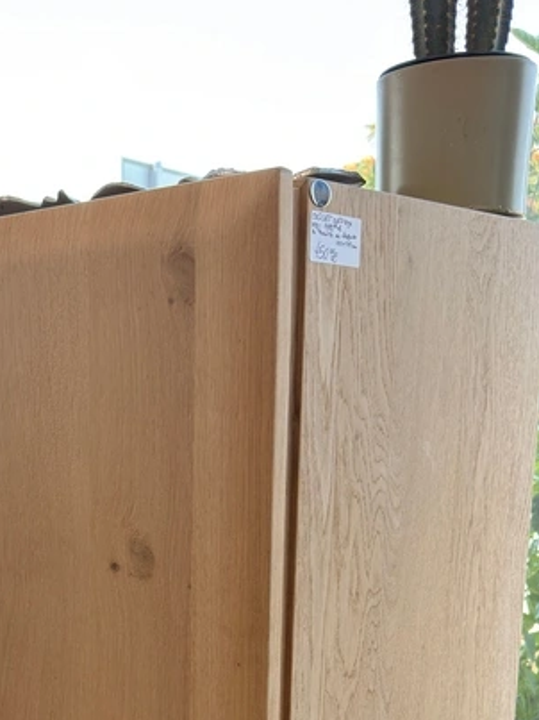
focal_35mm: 61
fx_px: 1267
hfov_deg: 23.2
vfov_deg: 29.0
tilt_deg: -14.5
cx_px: 25
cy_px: 770
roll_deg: +0.4
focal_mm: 6.8
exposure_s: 1/100
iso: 50
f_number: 1.8
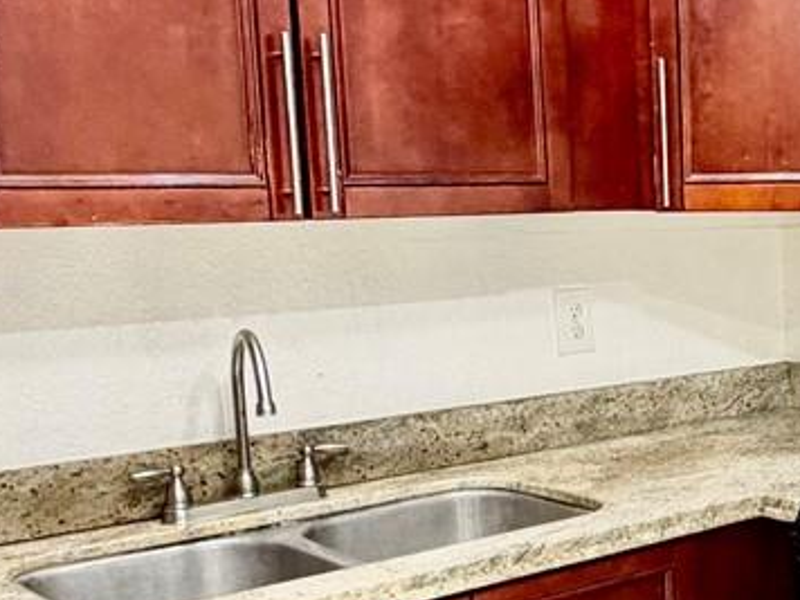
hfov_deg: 27.2
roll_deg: +0.9
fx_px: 1456
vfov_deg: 23.2
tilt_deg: -8.7
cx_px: 955
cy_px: 393
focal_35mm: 63
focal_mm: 2.22
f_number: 2.2
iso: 320
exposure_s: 1/60
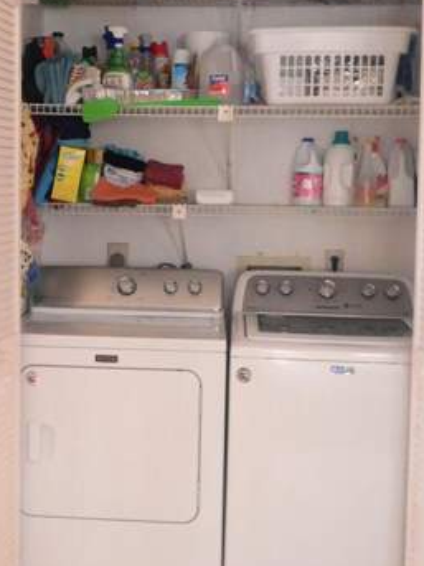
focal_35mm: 56
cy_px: 243
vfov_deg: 34.3
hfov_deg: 25.9
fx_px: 915
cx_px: 137
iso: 450
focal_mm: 5.3
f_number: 3.2
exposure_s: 1/8
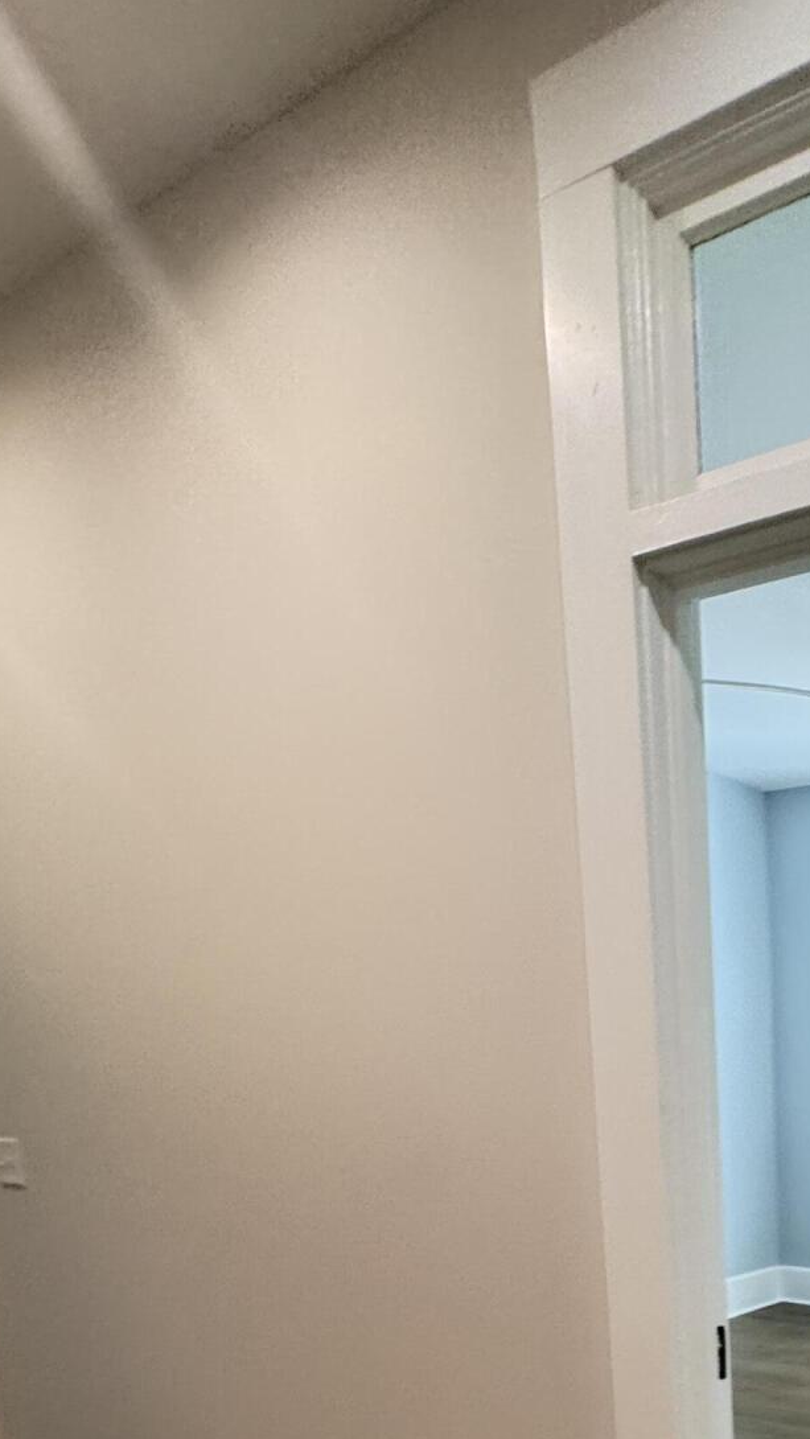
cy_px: 1295
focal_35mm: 28
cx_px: 932
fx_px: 1069
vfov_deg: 58.1
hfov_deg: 34.6
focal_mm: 2.22
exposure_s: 1/60
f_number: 2.2
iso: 200
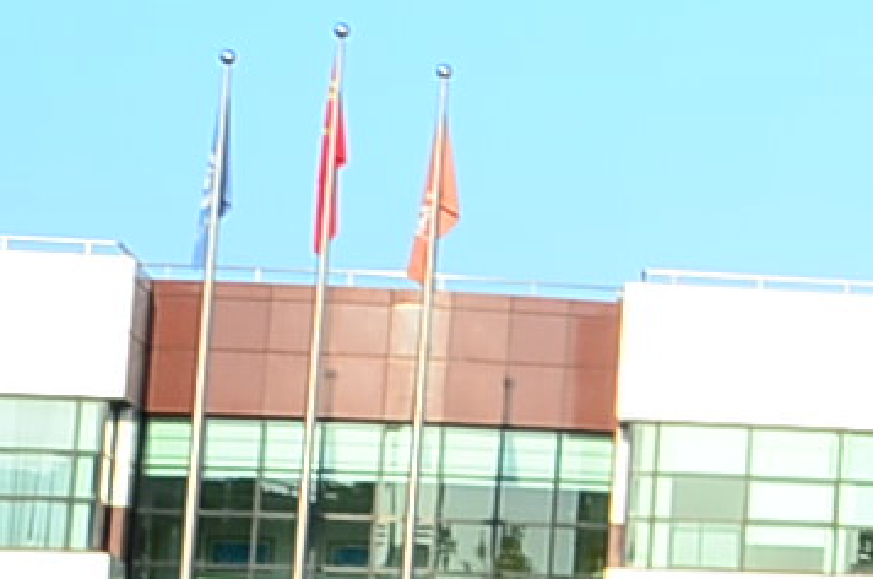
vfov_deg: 8.2
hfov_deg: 10.3
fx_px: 4018
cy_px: 194
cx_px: 2271
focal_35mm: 166
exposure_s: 1/80
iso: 125
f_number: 10
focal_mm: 16
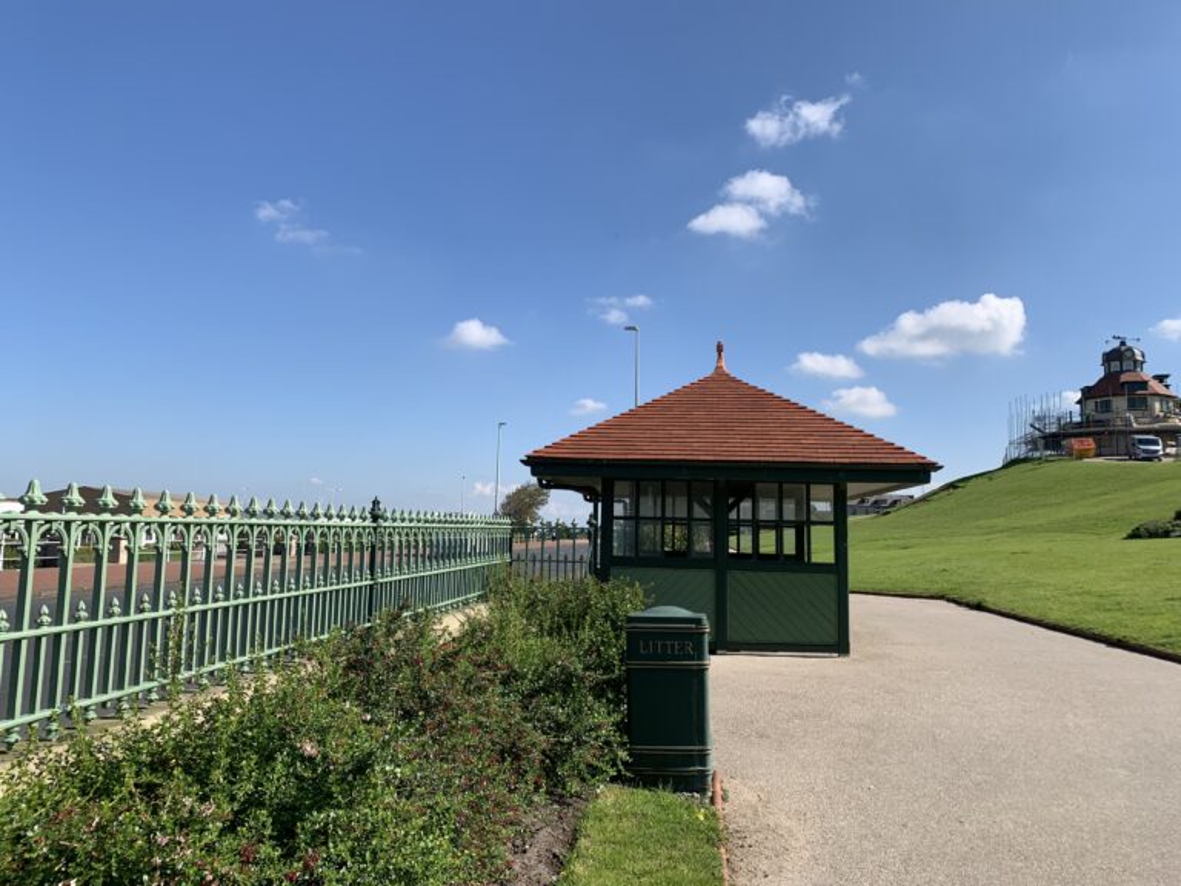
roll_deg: -1.5
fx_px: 887
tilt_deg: +7.0
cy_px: 443
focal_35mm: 26
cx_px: 590
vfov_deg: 53.1
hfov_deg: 67.3
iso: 25
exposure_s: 1/2421
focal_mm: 4.25
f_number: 1.8
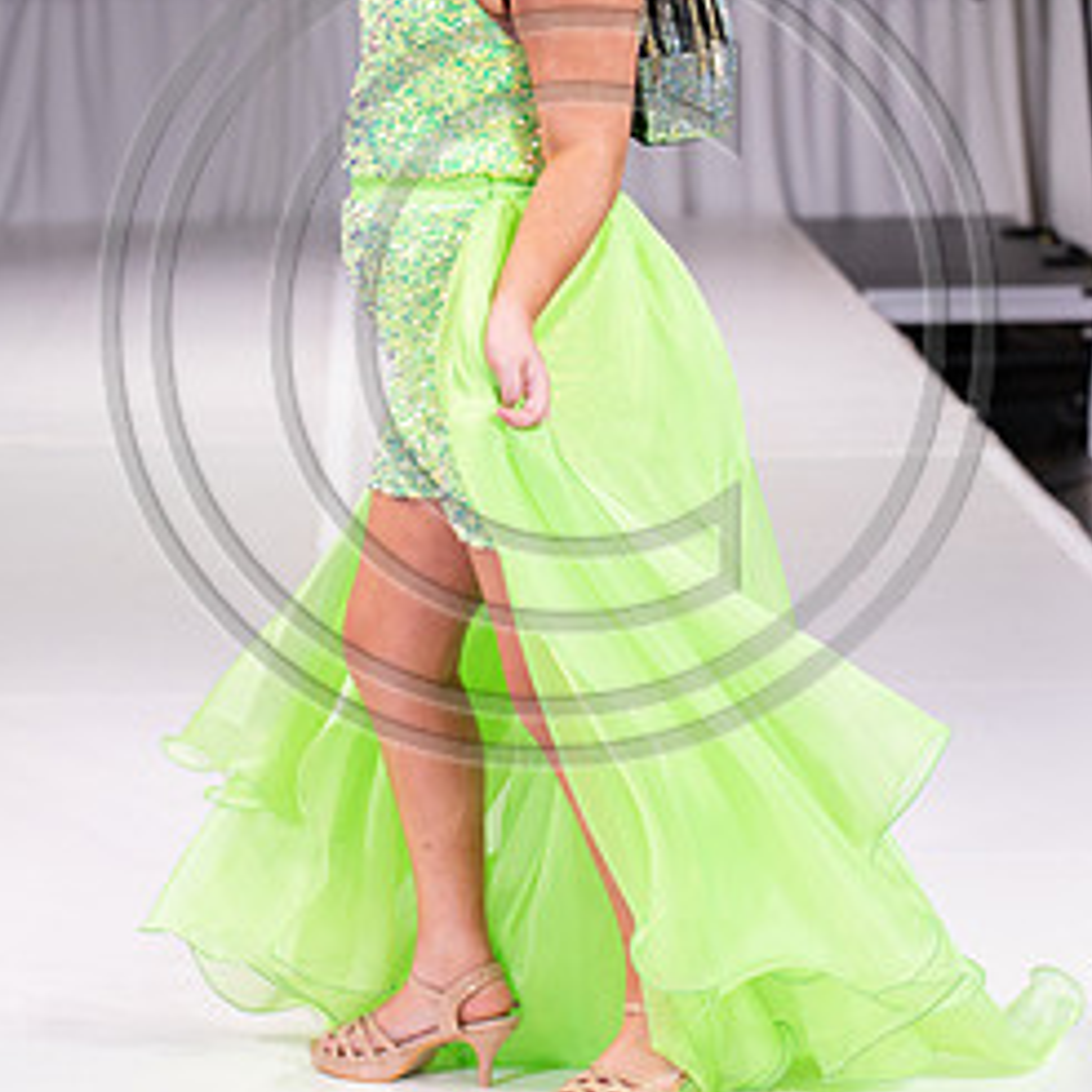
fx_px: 5104
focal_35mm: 143
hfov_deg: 12.2
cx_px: 548
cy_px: 320
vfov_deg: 12.2
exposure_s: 1/400
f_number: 5.6
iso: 2000
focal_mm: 92
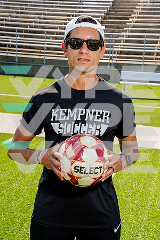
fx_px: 467
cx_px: 80
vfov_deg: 28.8
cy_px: 120
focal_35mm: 70
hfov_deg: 19.5
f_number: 11
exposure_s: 1/250
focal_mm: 70
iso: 320
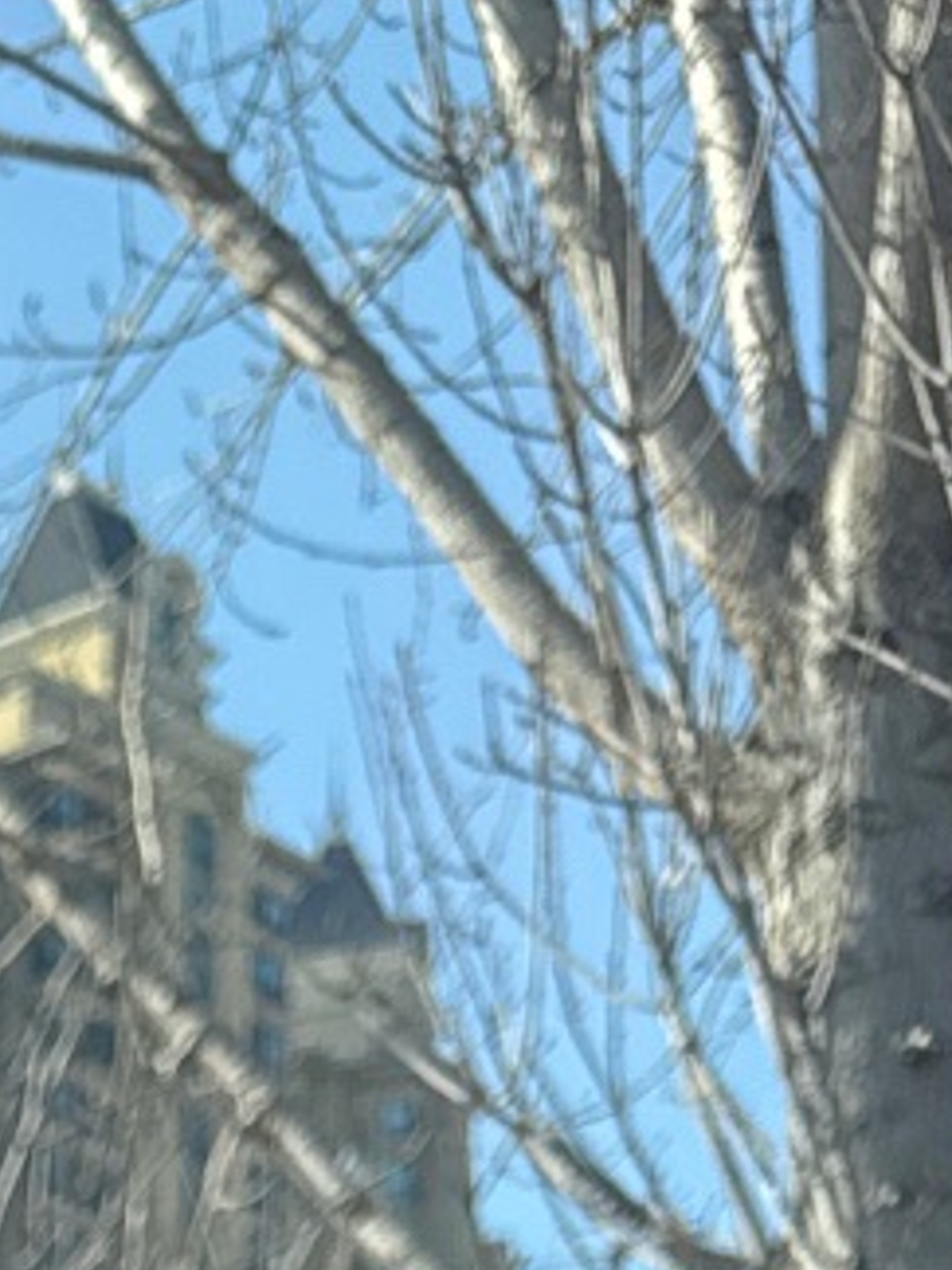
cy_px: 3418
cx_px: -1520
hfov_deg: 8.8
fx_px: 5427
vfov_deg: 10.6
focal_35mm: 148
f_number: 1.78
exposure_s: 1/1524
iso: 80
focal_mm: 6.76
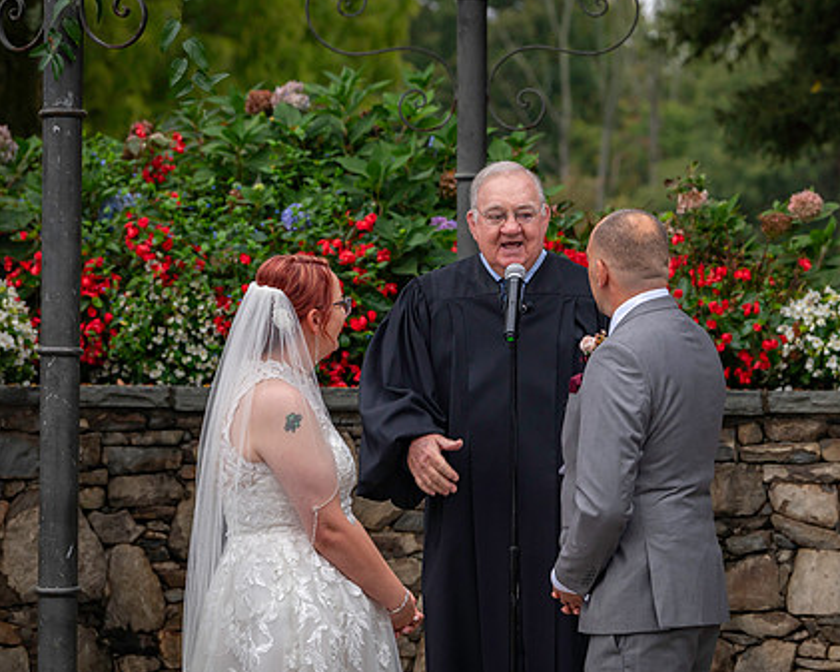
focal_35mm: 155
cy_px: 337
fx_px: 3854
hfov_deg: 12.4
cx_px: 527
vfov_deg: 10.0
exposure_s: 1/250
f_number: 5
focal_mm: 120
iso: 640
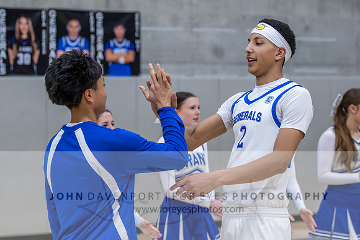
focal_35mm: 128
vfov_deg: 10.7
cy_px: 67
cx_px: 167
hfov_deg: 16.0
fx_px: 1278
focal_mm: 82
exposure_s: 1/1000
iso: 4500
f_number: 2.8
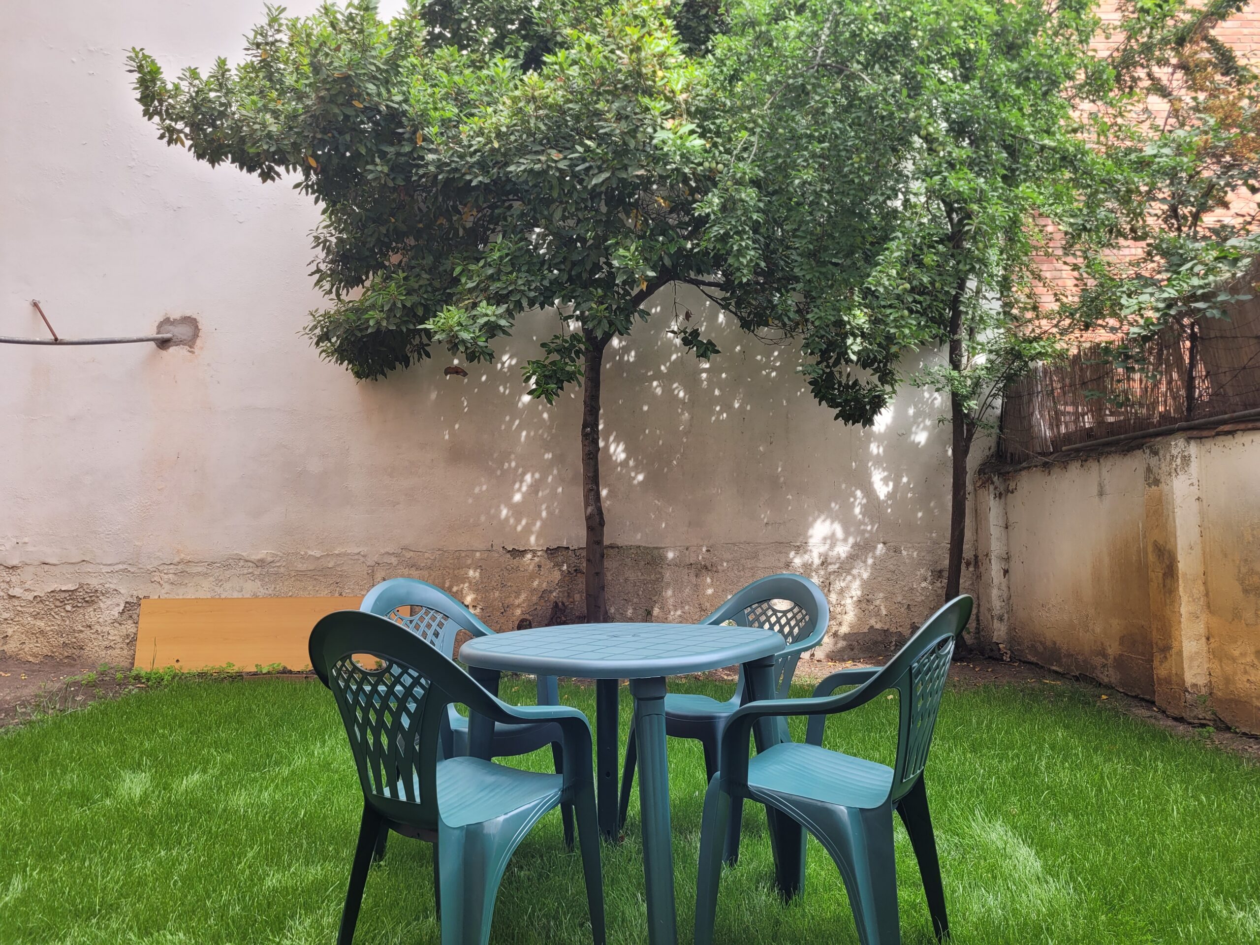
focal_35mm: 26
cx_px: 630
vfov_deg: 53.1
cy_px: 472
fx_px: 946
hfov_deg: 67.3
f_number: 1.8
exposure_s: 1/285
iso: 40
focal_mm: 5.4
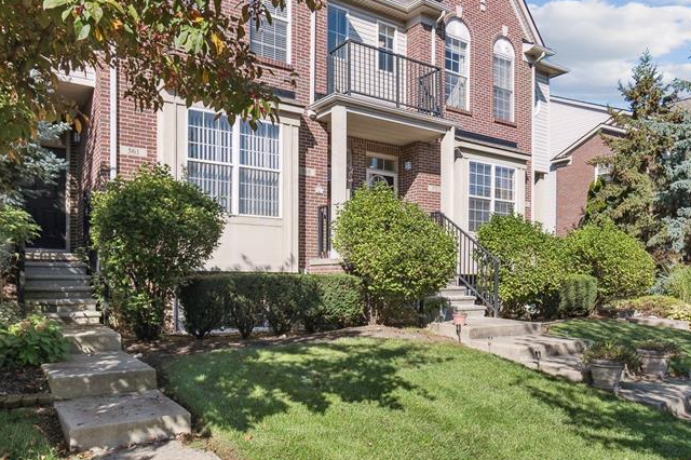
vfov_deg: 52.5
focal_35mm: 24
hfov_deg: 73.7
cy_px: 170
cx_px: 360
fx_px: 460
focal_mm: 10
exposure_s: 1/200
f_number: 8
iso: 100
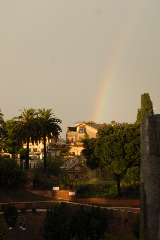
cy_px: 120
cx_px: 80
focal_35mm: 84
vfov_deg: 24.2
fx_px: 558
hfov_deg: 16.3
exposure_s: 1/320
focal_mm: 56
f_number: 3.8
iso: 200
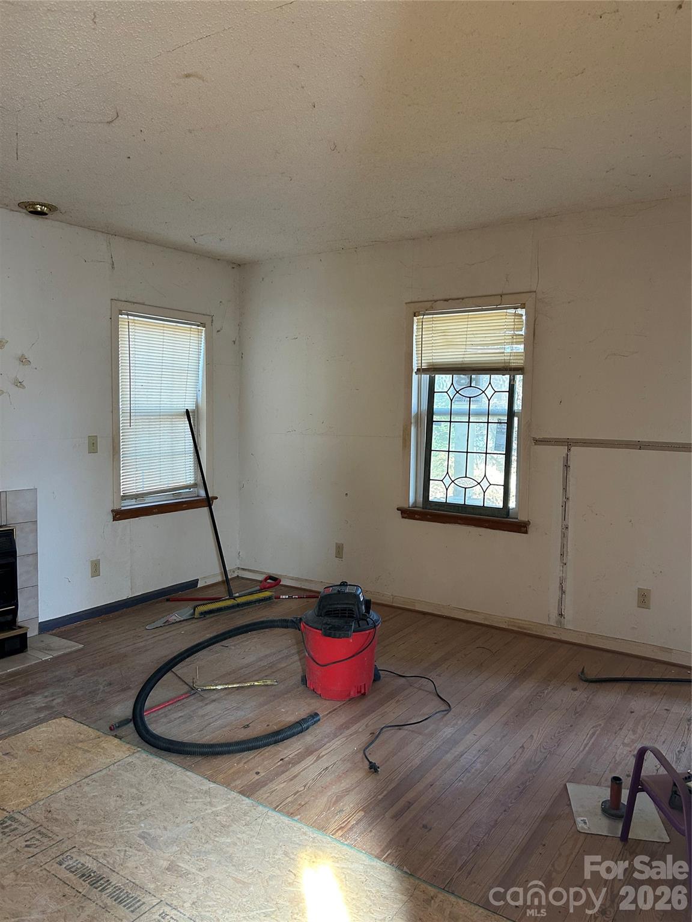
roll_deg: -0.3
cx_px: 346
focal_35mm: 26
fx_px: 693
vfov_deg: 67.3
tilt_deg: -2.9
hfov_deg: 53.1
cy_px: 461
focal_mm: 5.7
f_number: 1.5
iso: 125
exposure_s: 1/81
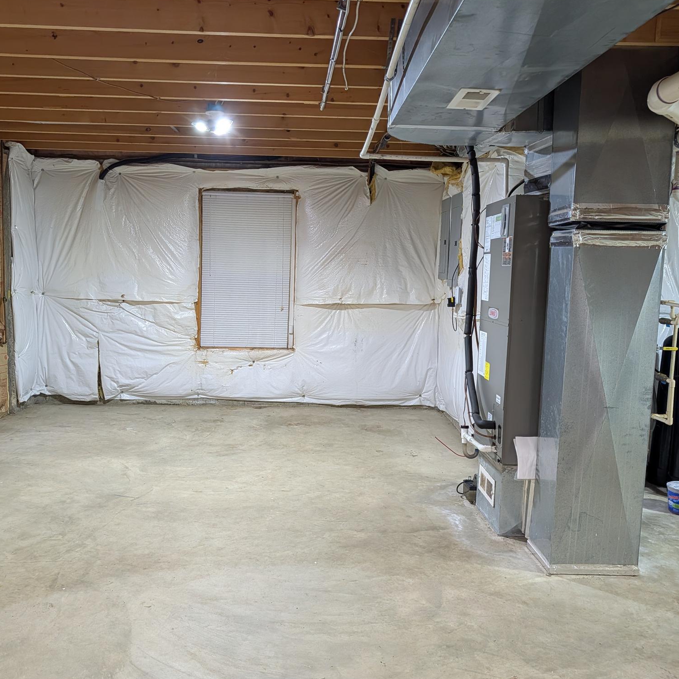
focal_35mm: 29
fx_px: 644
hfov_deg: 55.5
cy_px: 343
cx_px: 302
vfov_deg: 55.6
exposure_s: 1/120
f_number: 1.68
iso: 449
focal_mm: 6.9
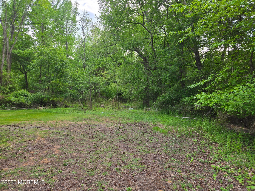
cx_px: 128
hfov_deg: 73.9
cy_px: 96
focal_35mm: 23
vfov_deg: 58.9
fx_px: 169
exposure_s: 1/186
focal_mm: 5.4
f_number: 1.8
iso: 25
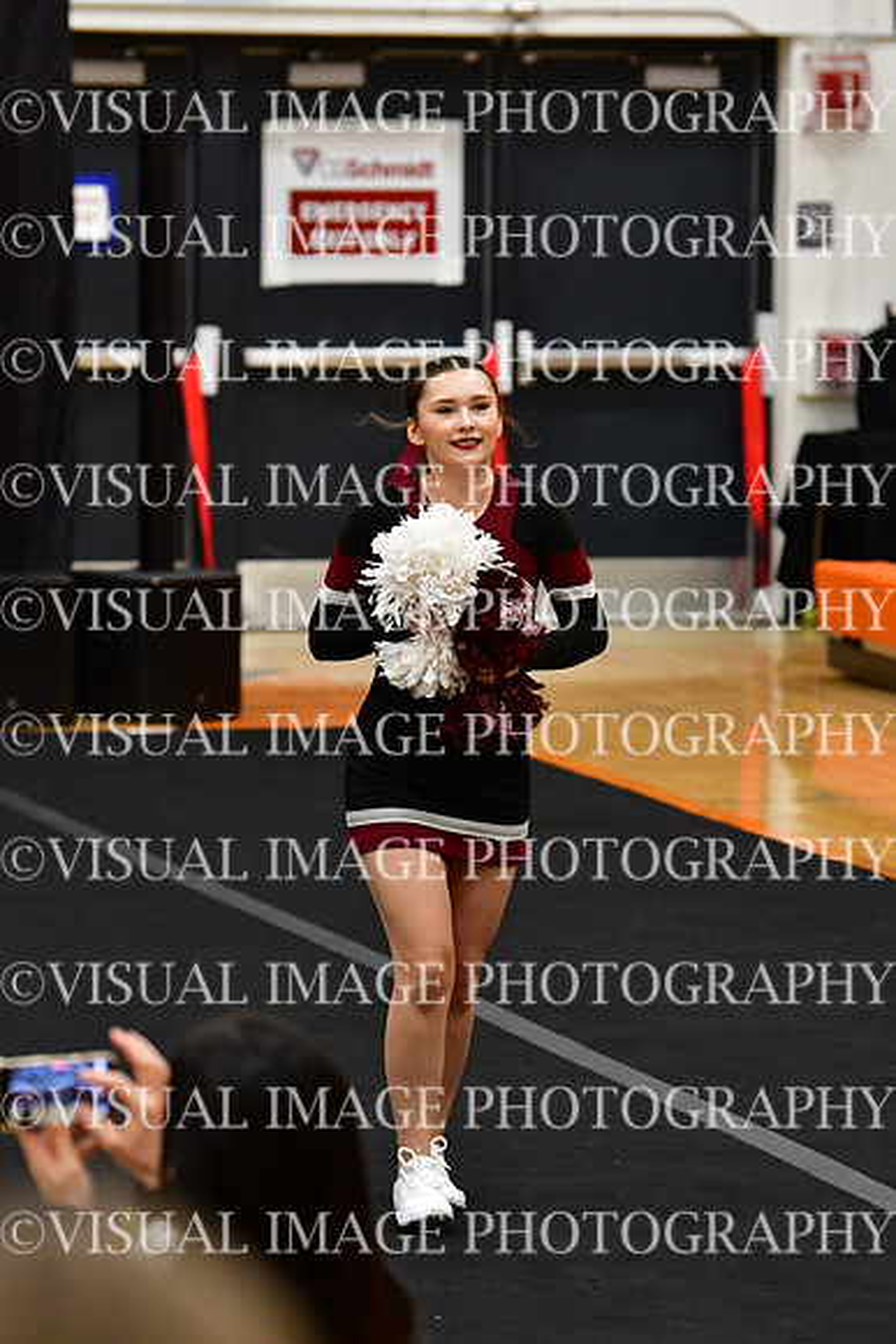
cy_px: 672
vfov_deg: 10.2
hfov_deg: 6.8
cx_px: 448
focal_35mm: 202
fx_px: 7536
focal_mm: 135
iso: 4000
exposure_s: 1/500
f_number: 4
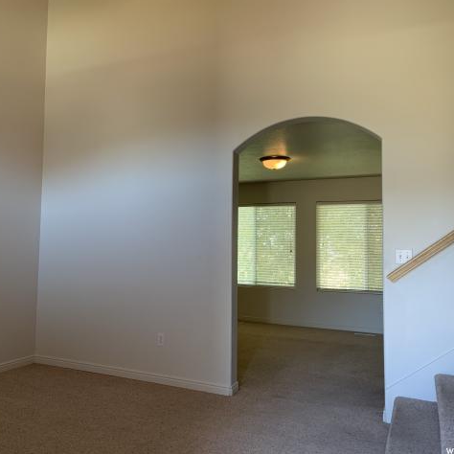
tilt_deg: +4.5
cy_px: 225
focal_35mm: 31
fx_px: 460
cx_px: 170
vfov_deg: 52.5
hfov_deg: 52.0
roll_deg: -1.0
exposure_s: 1/120
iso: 100
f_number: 1.8
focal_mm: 4.25
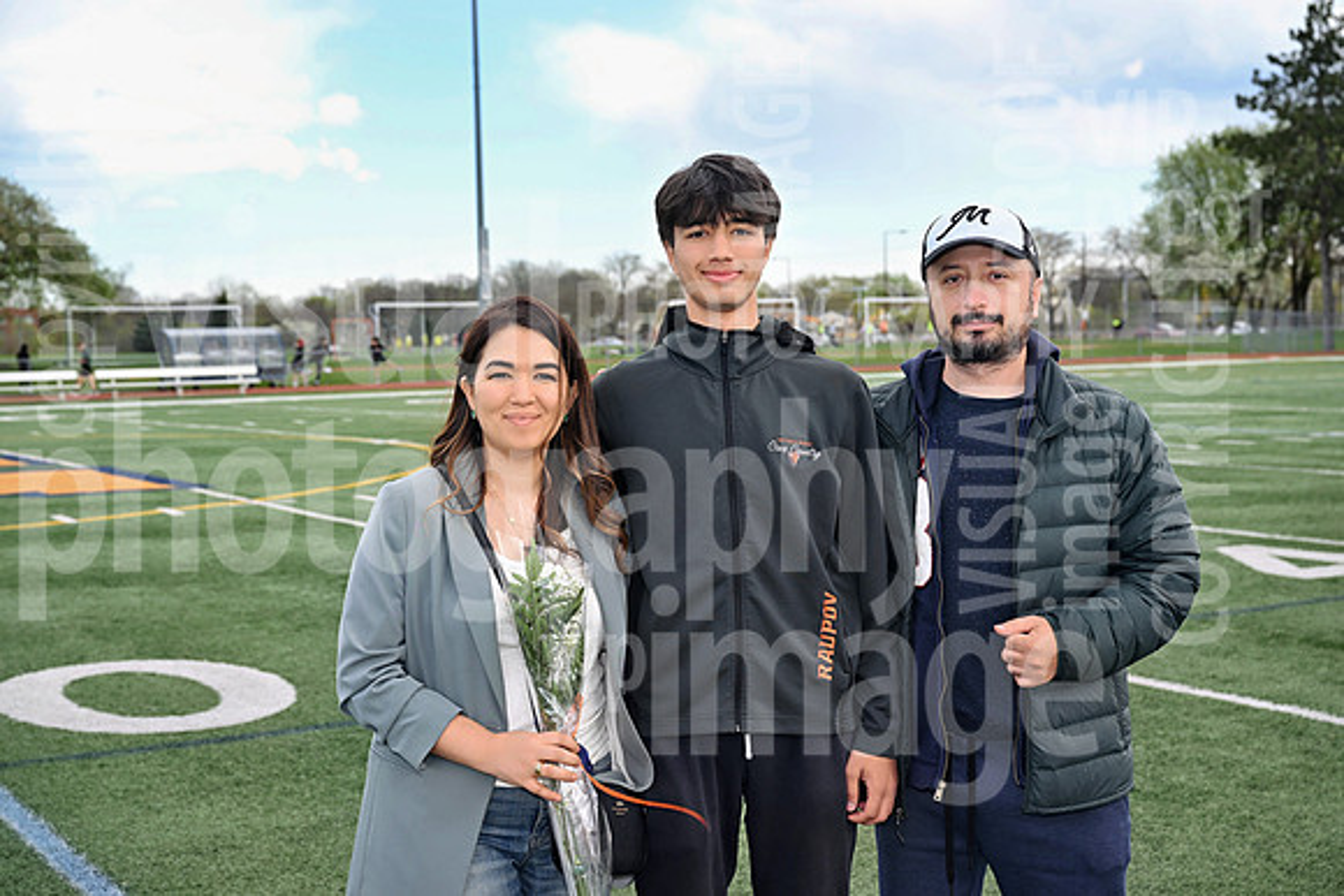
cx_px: 672
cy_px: 448
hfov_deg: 38.2
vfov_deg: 26.0
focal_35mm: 52
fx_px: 1942
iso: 125
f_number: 5.6
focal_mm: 52
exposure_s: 1/200
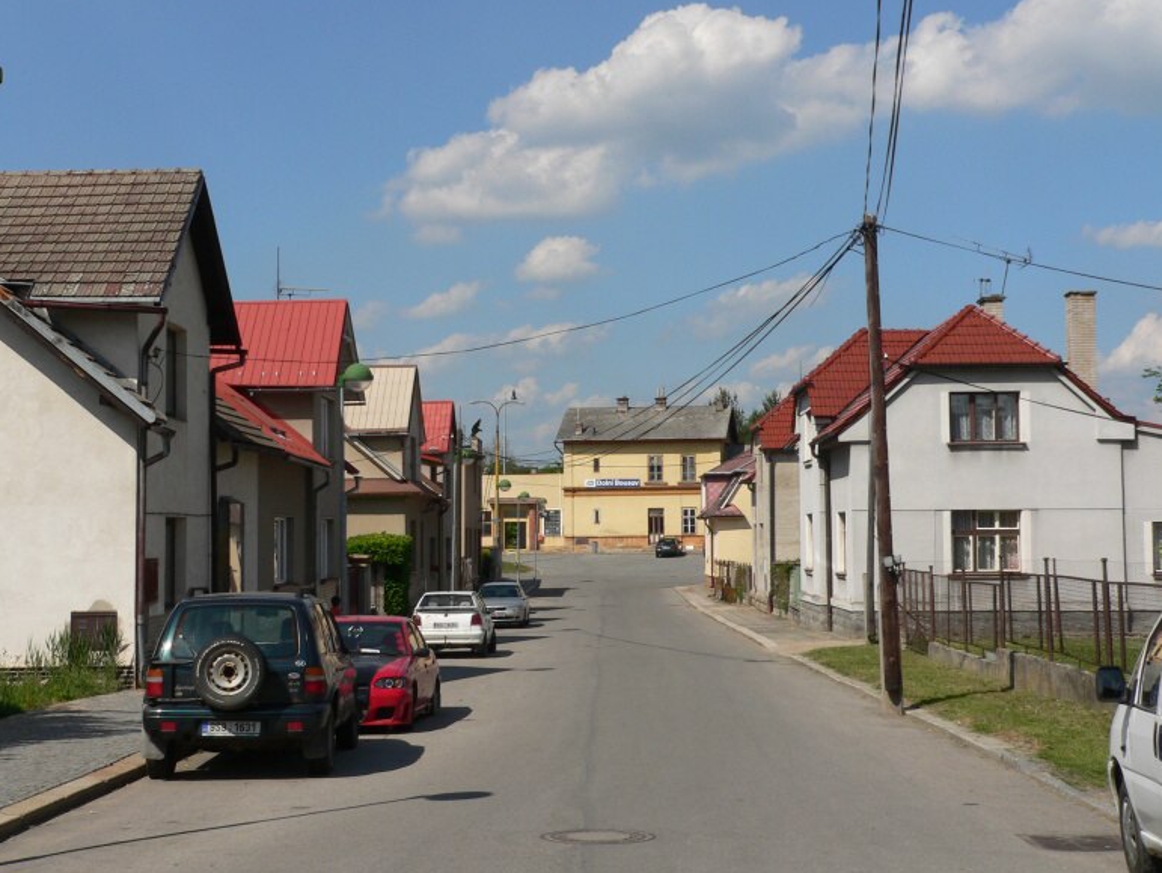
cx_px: 598
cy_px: 439
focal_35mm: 56
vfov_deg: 26.1
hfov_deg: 34.3
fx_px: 1881
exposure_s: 1/500
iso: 80
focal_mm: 8.9
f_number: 5.6
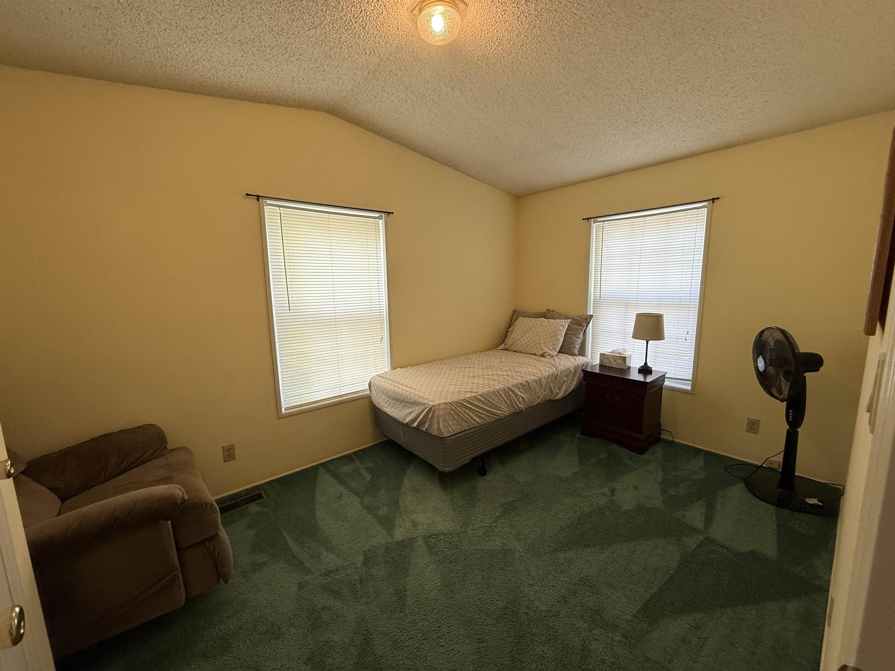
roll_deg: +1.1
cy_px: 336
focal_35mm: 14
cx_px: 448
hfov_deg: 102.1
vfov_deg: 85.7
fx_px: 362
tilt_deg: -8.6
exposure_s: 1/120
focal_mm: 2.22
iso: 160
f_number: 2.2
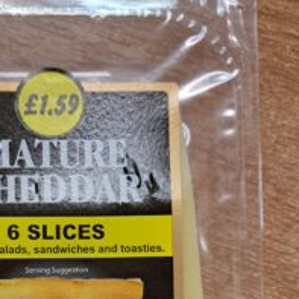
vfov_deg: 36.4
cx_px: 74
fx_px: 420
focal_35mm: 43
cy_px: 278
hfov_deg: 38.2
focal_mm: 5.23
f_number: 1.8
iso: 250
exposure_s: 1/50
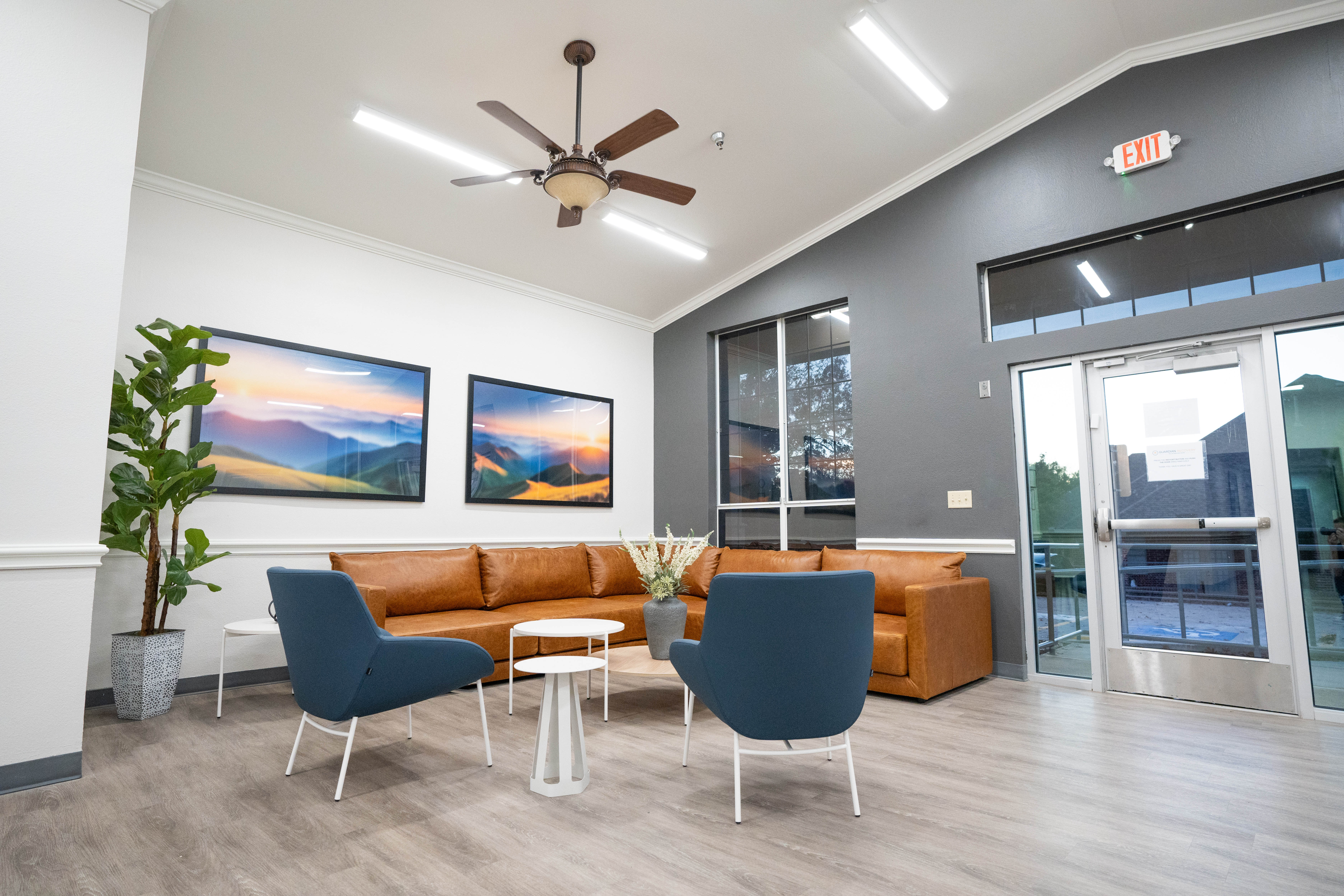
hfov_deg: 90.0
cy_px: 448
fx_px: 672
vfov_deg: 67.4
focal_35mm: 18
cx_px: 672
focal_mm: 18
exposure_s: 1/160
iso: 3200
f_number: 4
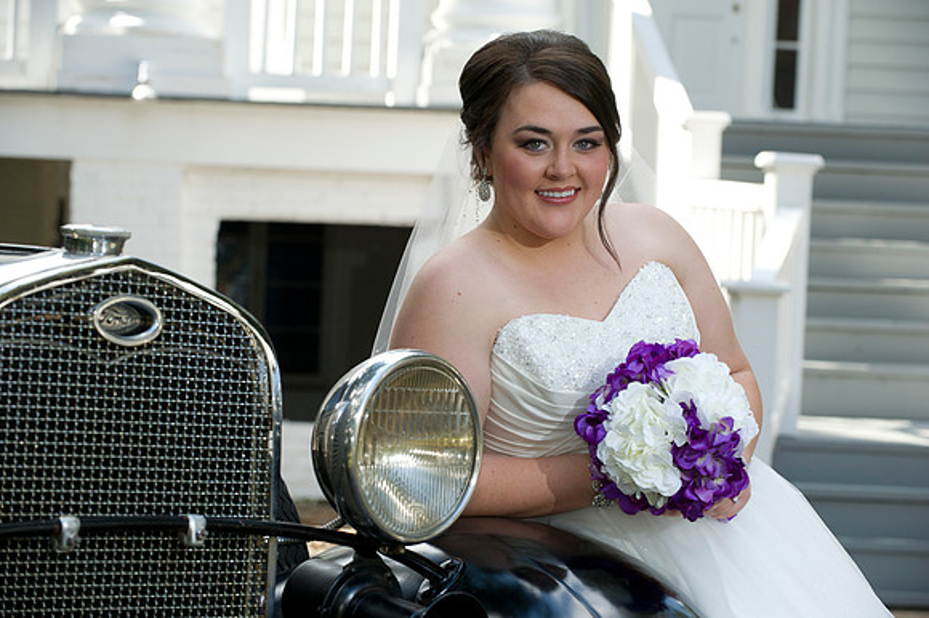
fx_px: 2992
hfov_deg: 17.7
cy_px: 309
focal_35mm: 116
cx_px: 464
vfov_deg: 11.8
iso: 320
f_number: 5.6
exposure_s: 1/200
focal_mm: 116
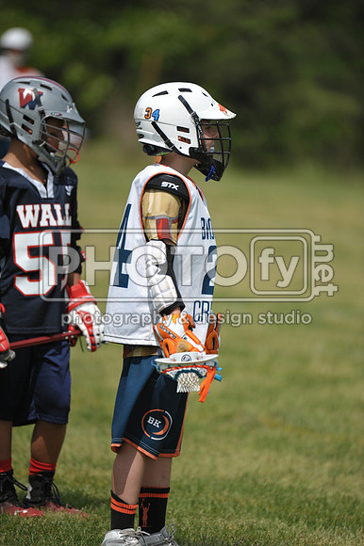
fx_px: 6073
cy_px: 273
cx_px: 182
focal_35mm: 400
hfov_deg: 3.4
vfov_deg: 5.2
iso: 640
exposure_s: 1/6400
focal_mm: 400
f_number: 4
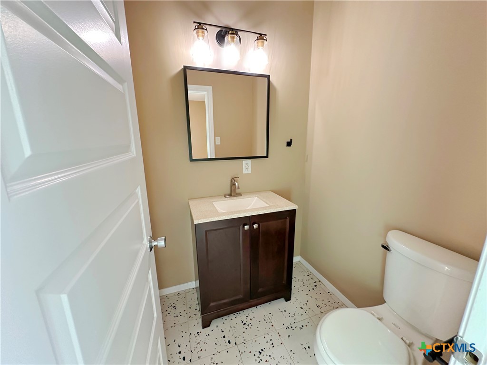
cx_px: 244
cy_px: 182
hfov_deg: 102.1
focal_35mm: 14
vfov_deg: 85.7
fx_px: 197
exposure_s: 1/120
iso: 320
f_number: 2.2
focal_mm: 2.22
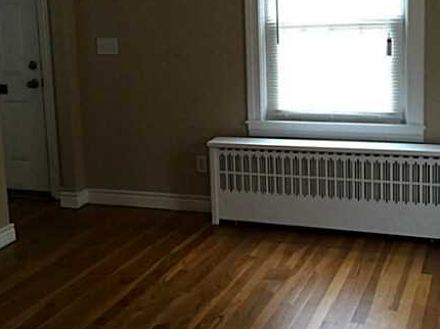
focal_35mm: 54
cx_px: 170
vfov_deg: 26.9
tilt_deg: -8.3
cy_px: 115
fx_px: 686
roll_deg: +2.5
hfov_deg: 35.4
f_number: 2.2
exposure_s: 1/30
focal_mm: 4.15
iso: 160
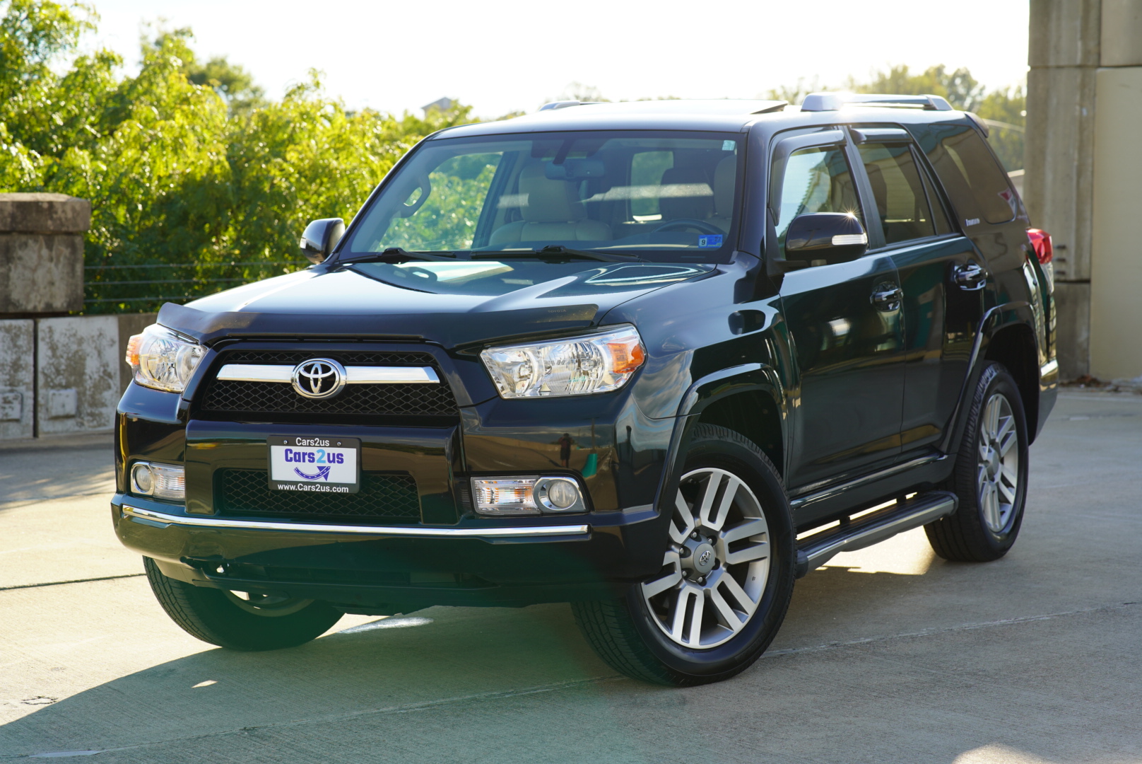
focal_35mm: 85
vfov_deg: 16.1
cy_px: 382
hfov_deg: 23.9
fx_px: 2698
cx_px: 571
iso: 100
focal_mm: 85
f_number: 4.5
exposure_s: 1/125
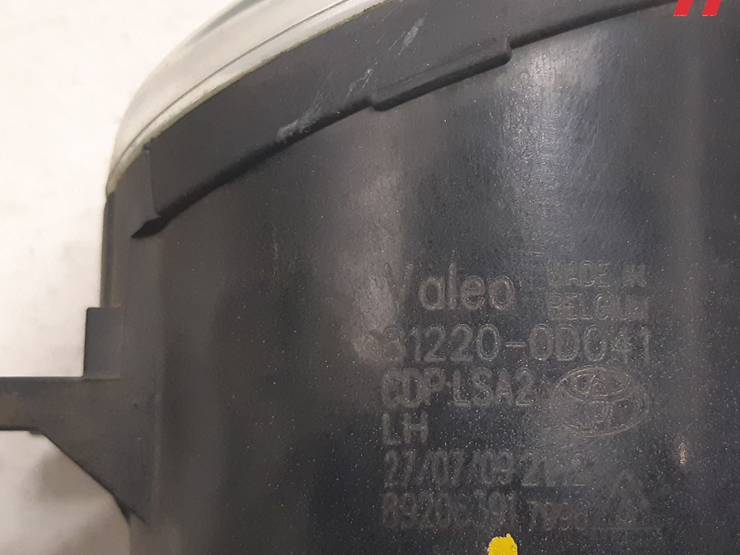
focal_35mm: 36
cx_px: 468
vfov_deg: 39.6
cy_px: 315
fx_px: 770
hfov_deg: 50.8
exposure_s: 1/50
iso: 320
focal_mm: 3.93
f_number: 1.7
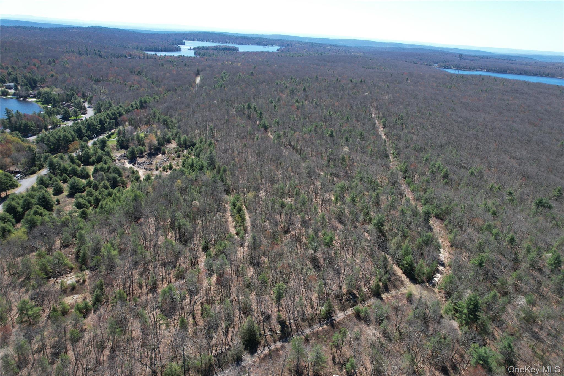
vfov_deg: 57.2
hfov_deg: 78.6
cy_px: 188
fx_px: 345
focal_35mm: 22
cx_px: 282
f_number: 2.8
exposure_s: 1/800
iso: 100
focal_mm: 8.38
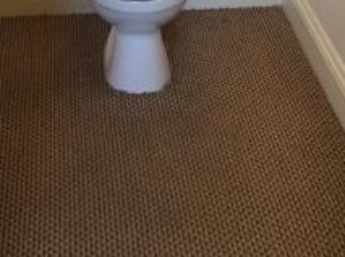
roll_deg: -0.3
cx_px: 151
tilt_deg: -20.7
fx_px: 846
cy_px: -83
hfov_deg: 23.0
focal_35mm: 85
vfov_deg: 16.3
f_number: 2.4
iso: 64
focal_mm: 3.3
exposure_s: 1/33
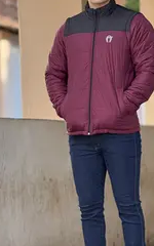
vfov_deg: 9.9
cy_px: 119
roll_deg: +1.5
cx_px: 99
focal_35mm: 212
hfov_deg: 6.2
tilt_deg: +1.0
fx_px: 1424
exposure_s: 1/143
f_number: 2.8
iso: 64
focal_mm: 15.66
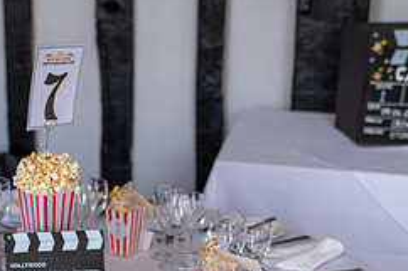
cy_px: 316
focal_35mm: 84
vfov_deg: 15.7
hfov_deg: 23.9
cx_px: 88
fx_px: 951
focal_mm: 35
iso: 125
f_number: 2.5
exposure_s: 1/100
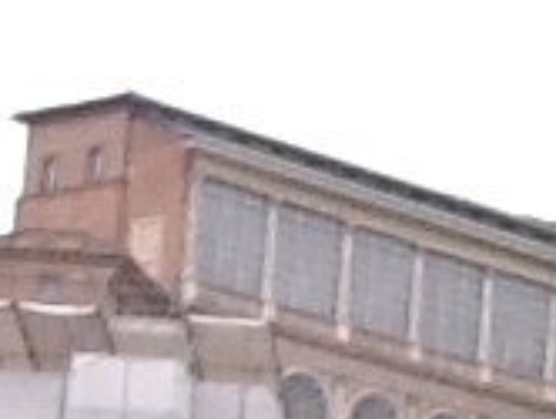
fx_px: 4086
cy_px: 694
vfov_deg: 5.8
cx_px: 1015
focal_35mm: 254
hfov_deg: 7.5
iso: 40
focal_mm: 2.03
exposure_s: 1/343
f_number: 2.4
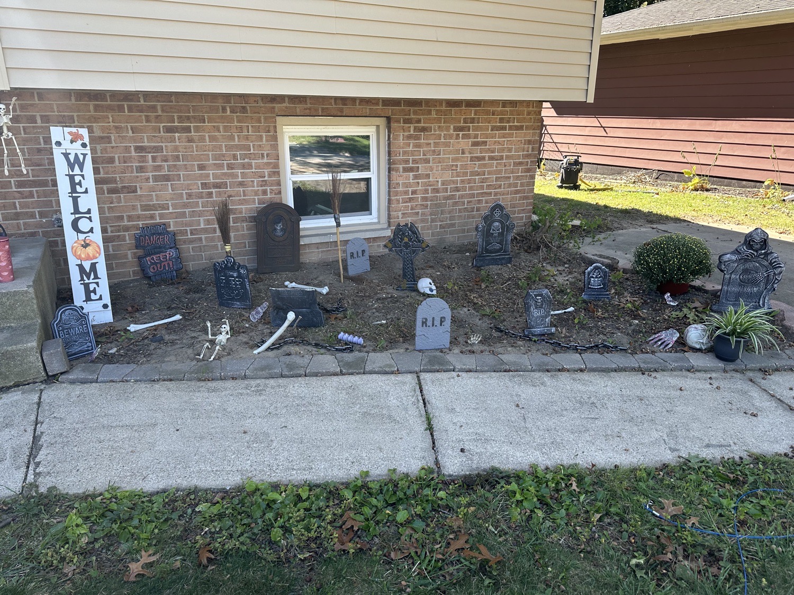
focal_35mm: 24
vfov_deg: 56.8
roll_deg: +0.6
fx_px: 550
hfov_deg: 71.6
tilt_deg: -19.4
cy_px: 298
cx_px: 397
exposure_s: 1/359
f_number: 1.78
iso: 80
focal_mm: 6.86
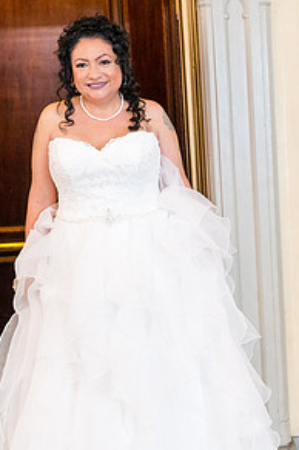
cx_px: 290
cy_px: 214
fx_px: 1011
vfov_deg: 25.1
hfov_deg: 16.5
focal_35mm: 81
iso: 800
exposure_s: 1/200
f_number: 1.4
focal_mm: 35
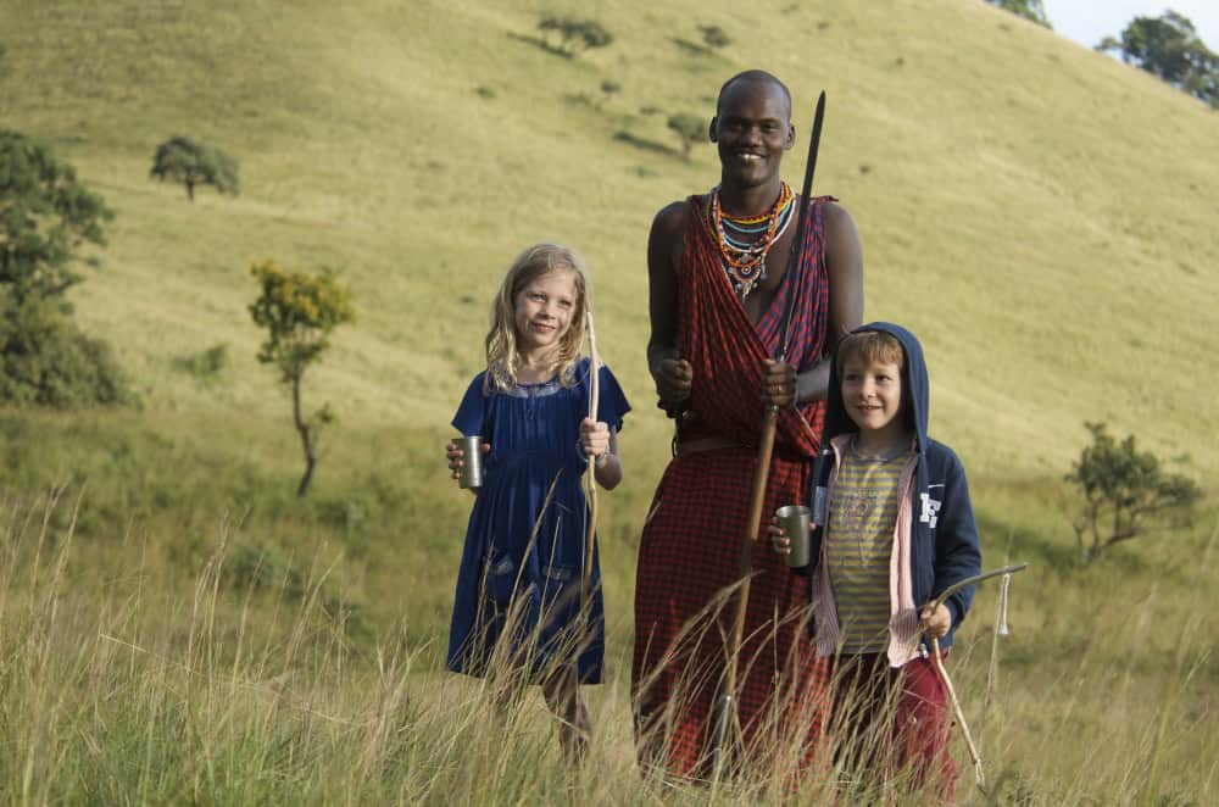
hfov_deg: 17.1
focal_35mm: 120
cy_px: 404
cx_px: 610
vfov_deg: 11.4
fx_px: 4054
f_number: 5
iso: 400
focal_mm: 80
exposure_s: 1/640
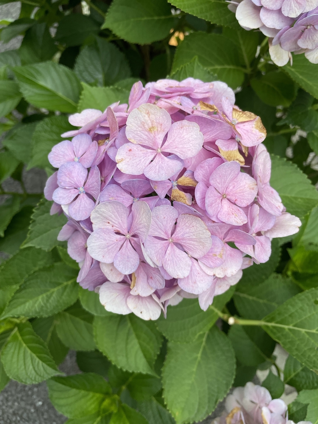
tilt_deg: -57.3
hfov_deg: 53.1
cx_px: 159
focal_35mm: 26
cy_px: 212
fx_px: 318
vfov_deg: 67.3
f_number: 1.6
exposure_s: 1/643
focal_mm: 4.2
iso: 32
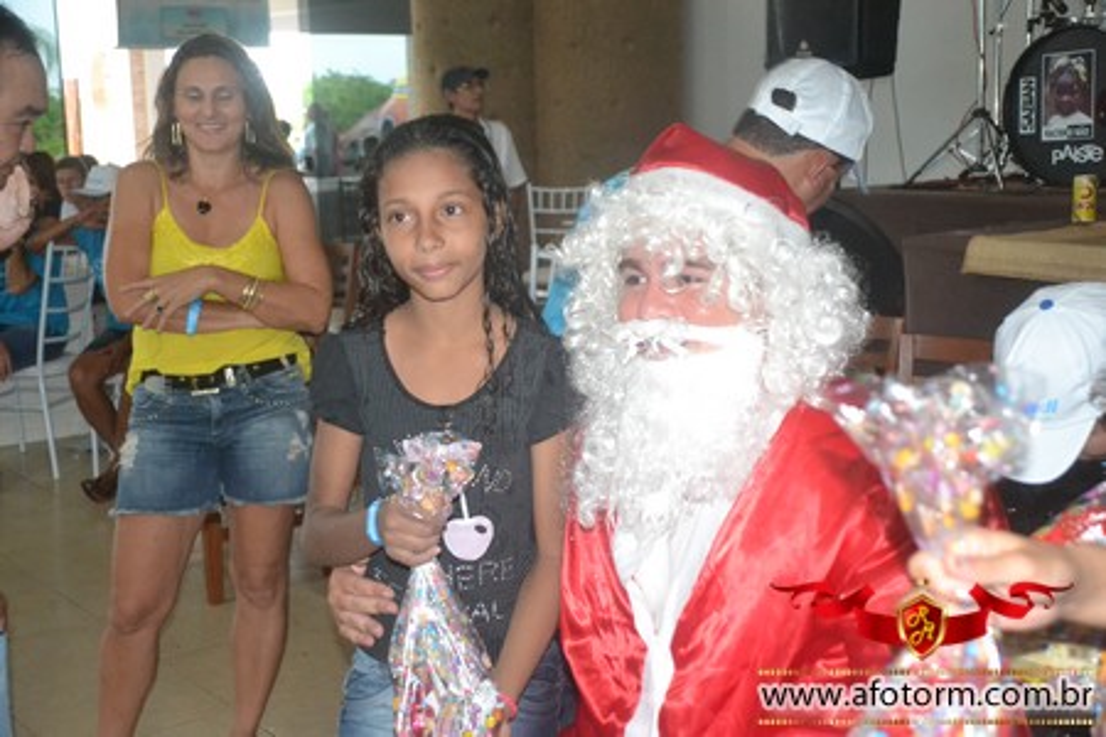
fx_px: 1475
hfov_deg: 41.1
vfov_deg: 28.1
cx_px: 553
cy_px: 368
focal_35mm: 48
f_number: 4.2
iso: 3200
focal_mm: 32
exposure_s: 1/60
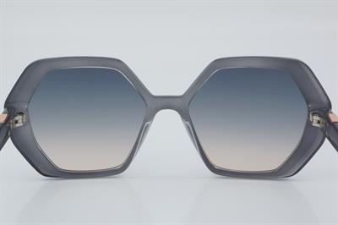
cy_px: 112
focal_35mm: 82
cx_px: 169
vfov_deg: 16.5
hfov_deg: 24.6
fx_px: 774
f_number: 32
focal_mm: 55
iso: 100
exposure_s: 1/4
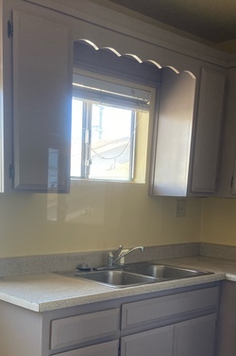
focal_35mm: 48
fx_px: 473
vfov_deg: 39.7
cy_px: 277
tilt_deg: -9.3
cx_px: 87
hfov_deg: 27.9
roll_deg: -1.5
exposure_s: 1/121
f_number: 1.8
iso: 125
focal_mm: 4.25
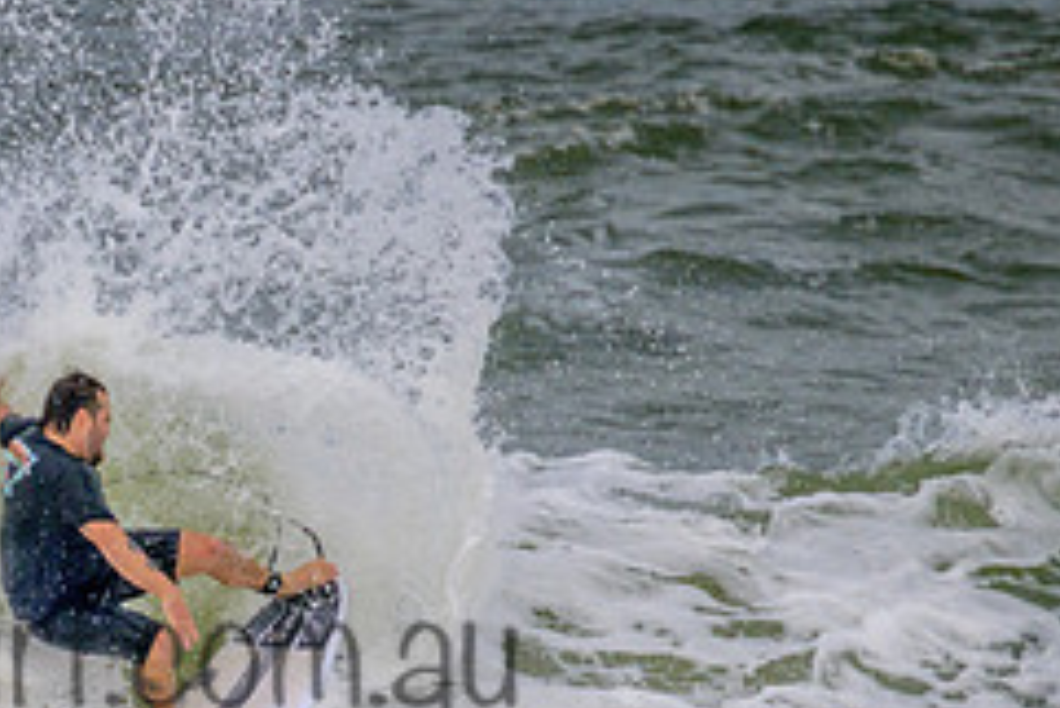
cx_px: 53
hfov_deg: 1.1
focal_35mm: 1924
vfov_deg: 0.7
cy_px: 605
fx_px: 56683
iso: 450
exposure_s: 1/2000
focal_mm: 800
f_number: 11
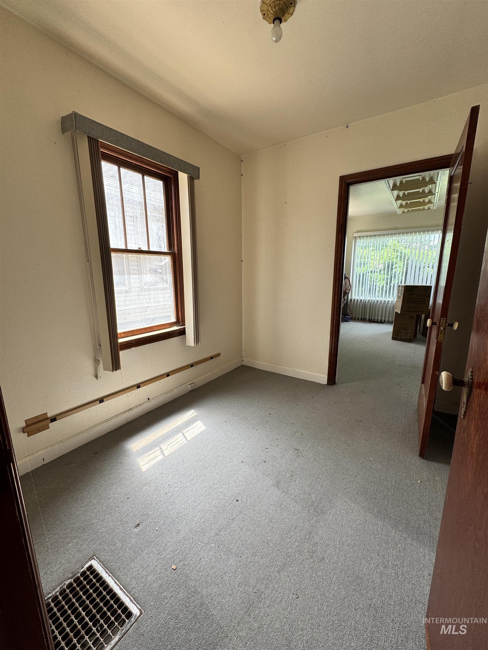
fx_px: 263
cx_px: 244
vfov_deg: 102.1
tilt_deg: -11.0
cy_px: 325
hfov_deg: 85.7
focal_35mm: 14
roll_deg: +0.3
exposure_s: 1/99
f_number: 2.2
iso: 80
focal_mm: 2.22
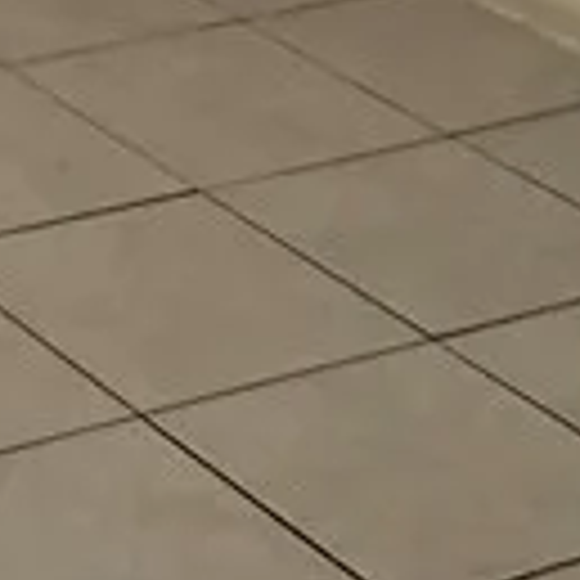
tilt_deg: -7.6
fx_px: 3204
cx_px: -342
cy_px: -814
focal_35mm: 169
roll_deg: -1.9
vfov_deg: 9.3
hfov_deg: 10.0
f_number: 1.78
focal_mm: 6.76
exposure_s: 1/121
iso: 200
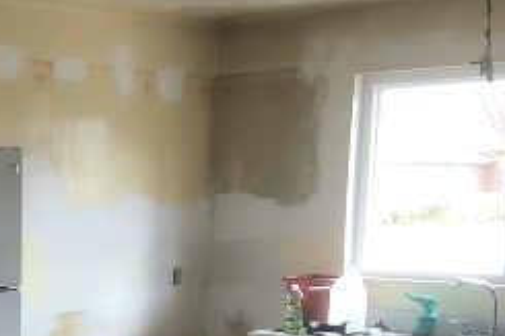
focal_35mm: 76
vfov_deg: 17.4
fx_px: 1065
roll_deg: +1.0
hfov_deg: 23.6
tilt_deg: -7.6
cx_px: -148
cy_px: 359
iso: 25
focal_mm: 3.99
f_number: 1.8
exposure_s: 1/30
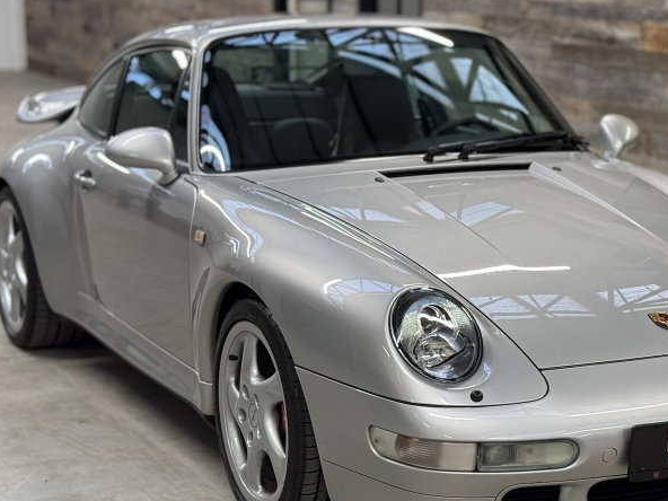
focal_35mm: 83
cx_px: 500
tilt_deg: -11.3
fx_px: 1602
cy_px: 293
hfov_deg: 23.3
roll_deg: +0.1
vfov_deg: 17.8
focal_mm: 6.76
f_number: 1.78
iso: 160
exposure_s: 1/100
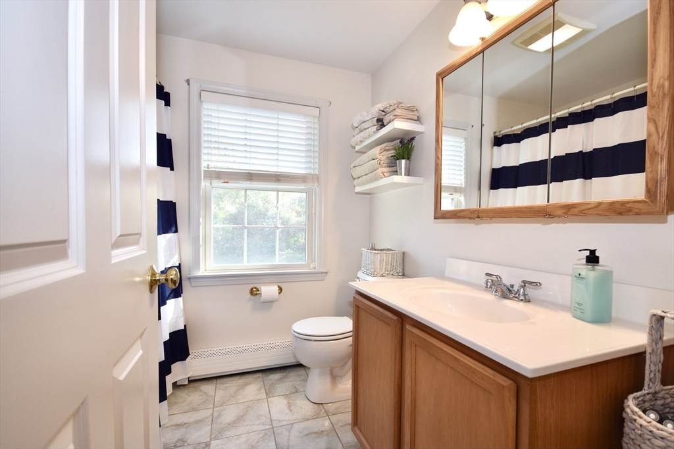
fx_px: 281
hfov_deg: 100.4
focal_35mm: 15
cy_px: 224
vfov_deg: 77.3
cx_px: 337
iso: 200
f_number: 5
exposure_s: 1/100
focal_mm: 10
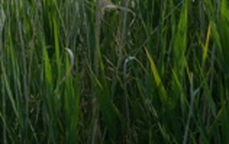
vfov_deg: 11.2
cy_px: -95
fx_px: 693
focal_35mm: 111
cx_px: -93
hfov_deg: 17.3
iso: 125
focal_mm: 6.1
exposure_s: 1/400
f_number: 4
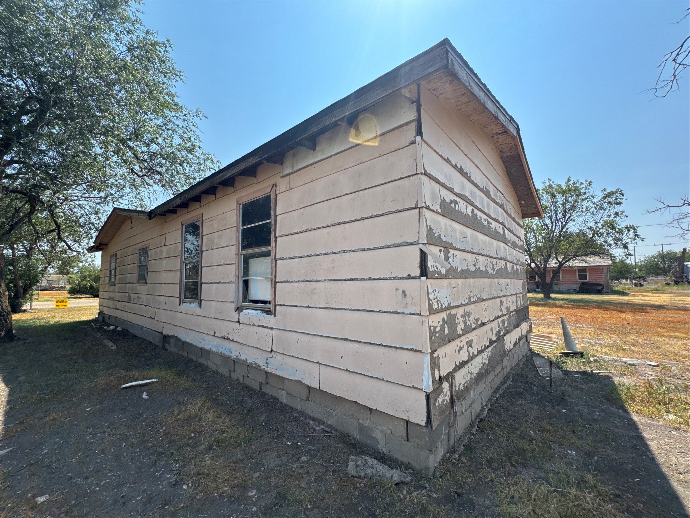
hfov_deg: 102.1
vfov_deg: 85.7
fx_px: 279
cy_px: 259
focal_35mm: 14
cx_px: 345
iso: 50
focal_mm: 2.22
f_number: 2.2
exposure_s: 1/921
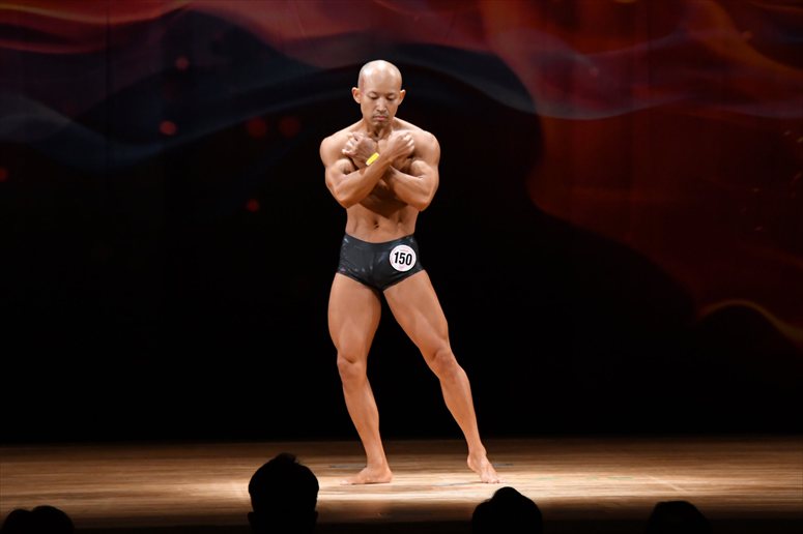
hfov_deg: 9.2
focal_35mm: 225
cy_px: 267
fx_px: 5016
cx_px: 402
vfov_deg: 6.1
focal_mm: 150
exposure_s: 1/400
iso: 3200
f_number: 5.6
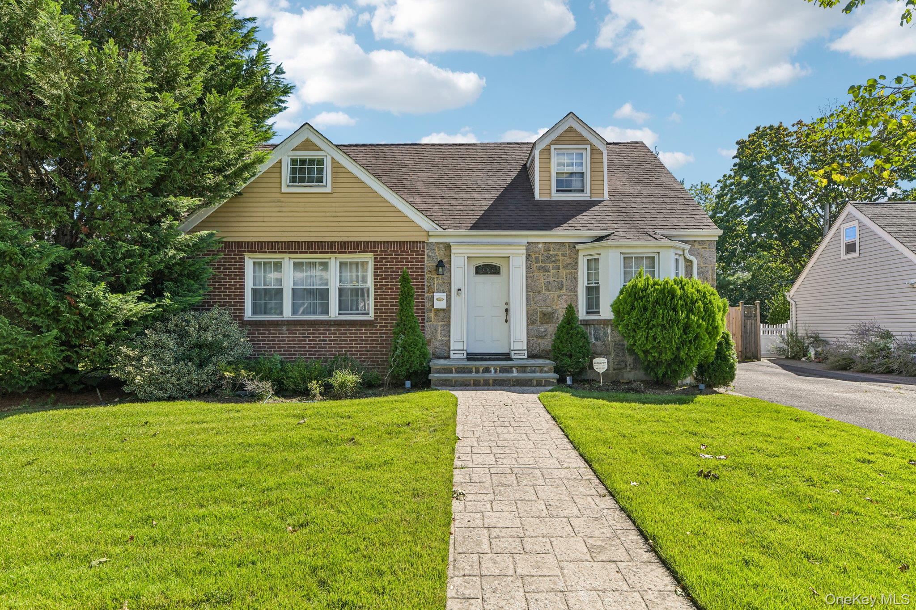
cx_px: 458
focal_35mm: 20
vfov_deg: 61.9
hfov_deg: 84.0
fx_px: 509
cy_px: 305
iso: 250
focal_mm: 20
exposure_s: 1/250
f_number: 9
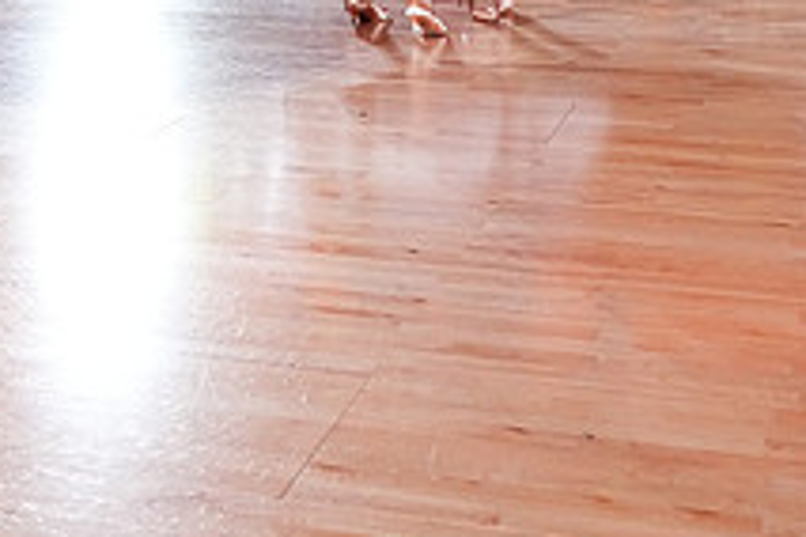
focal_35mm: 79
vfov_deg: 16.2
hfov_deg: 25.6
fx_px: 1769
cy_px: -187
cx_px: 318
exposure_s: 1/400
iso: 5000
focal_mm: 29
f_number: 4.5
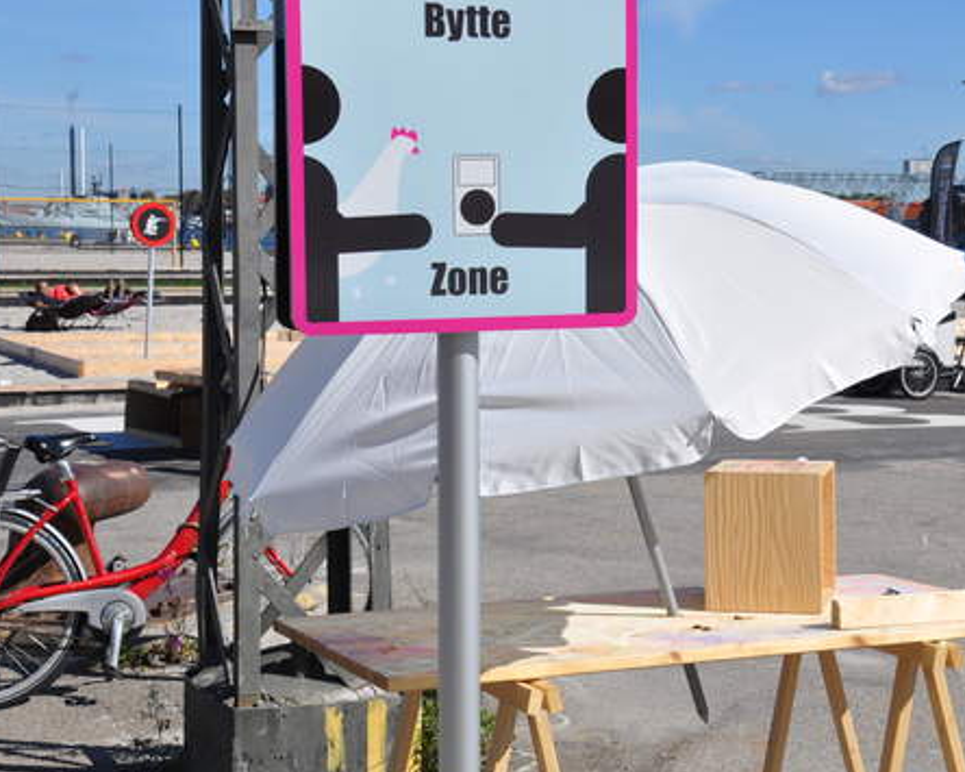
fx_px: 2199
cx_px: 600
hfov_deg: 24.7
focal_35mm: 77
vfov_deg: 19.9
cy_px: 334
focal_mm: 38
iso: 200
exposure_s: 1/500
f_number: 11
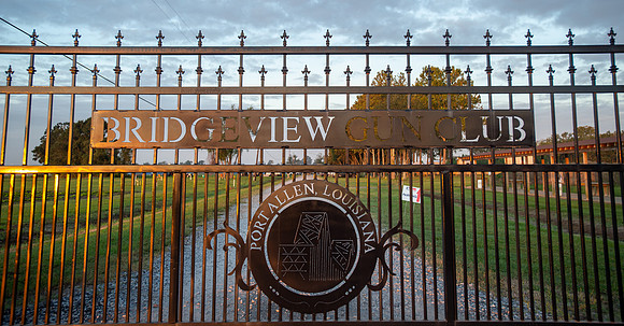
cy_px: 120
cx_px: 315
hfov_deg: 64.3
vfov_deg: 36.1
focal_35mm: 30
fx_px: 496
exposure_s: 1/125
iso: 200
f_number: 4
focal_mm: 28
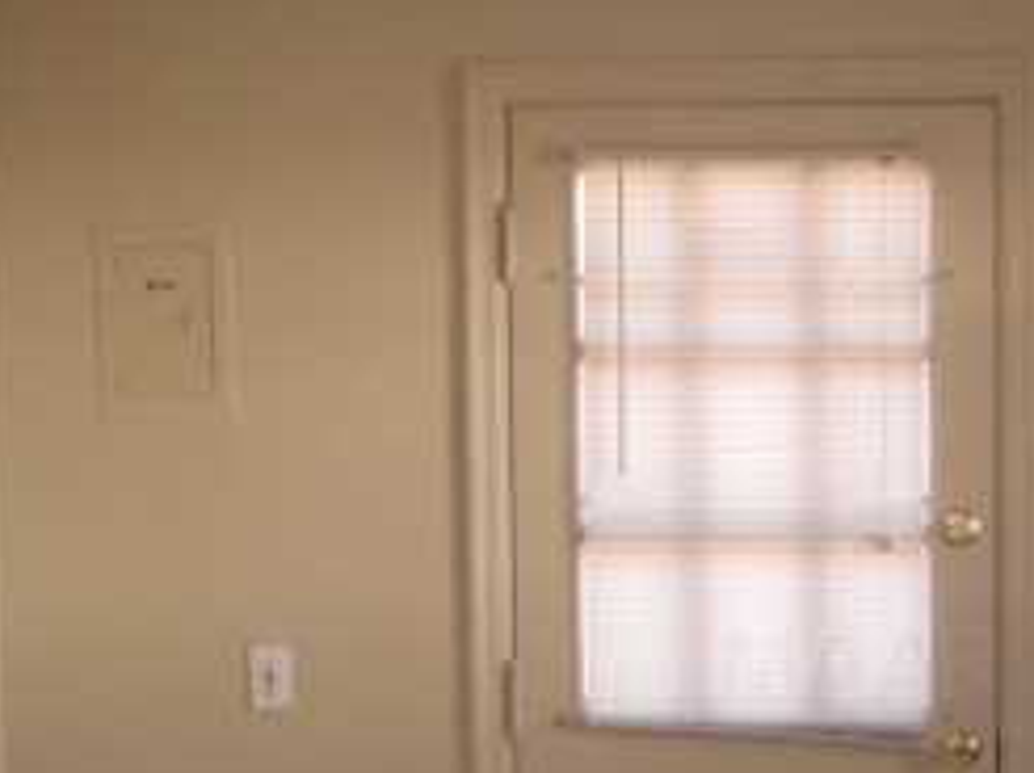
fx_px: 2954
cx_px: 853
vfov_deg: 14.8
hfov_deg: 19.6
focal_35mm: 99
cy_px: 660
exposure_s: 1/40
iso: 200
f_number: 3.1
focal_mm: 6.3
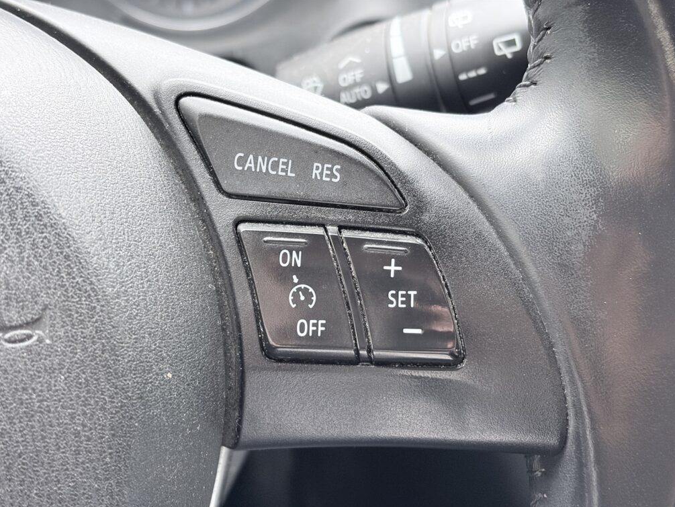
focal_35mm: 53
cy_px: 257
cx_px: 332
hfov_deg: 36.2
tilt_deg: -30.7
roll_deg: -2.1
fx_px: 1034
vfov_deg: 27.5
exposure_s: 1/40
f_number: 1.6
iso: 250
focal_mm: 5.96
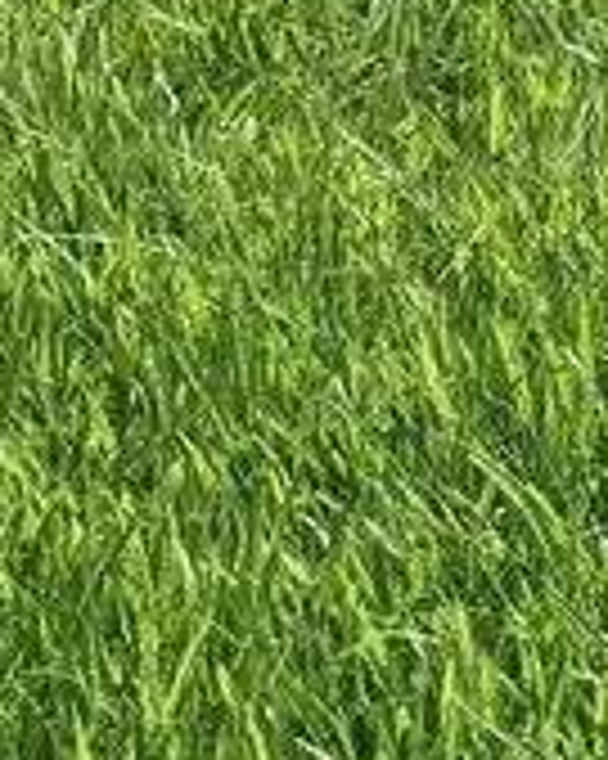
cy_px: -1383
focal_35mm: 189
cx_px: 1360
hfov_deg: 7.7
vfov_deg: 8.7
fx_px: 4255
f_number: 1.78
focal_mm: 6.76
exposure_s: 1/8130
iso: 100
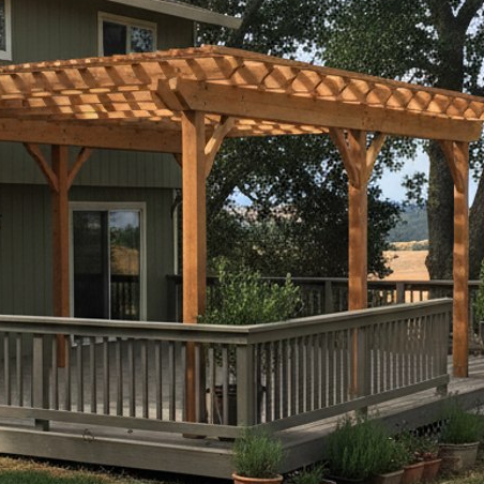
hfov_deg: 31.6
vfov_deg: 31.4
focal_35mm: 54
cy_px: 318
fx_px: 854
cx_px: 201
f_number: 1.8
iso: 1104
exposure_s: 1/304
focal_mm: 6.4
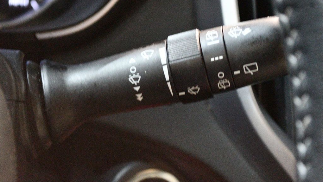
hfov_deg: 25.9
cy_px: 85
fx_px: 702
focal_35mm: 82
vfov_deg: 14.7
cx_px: 162
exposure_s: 1/15
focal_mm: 52
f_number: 5.6
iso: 12800
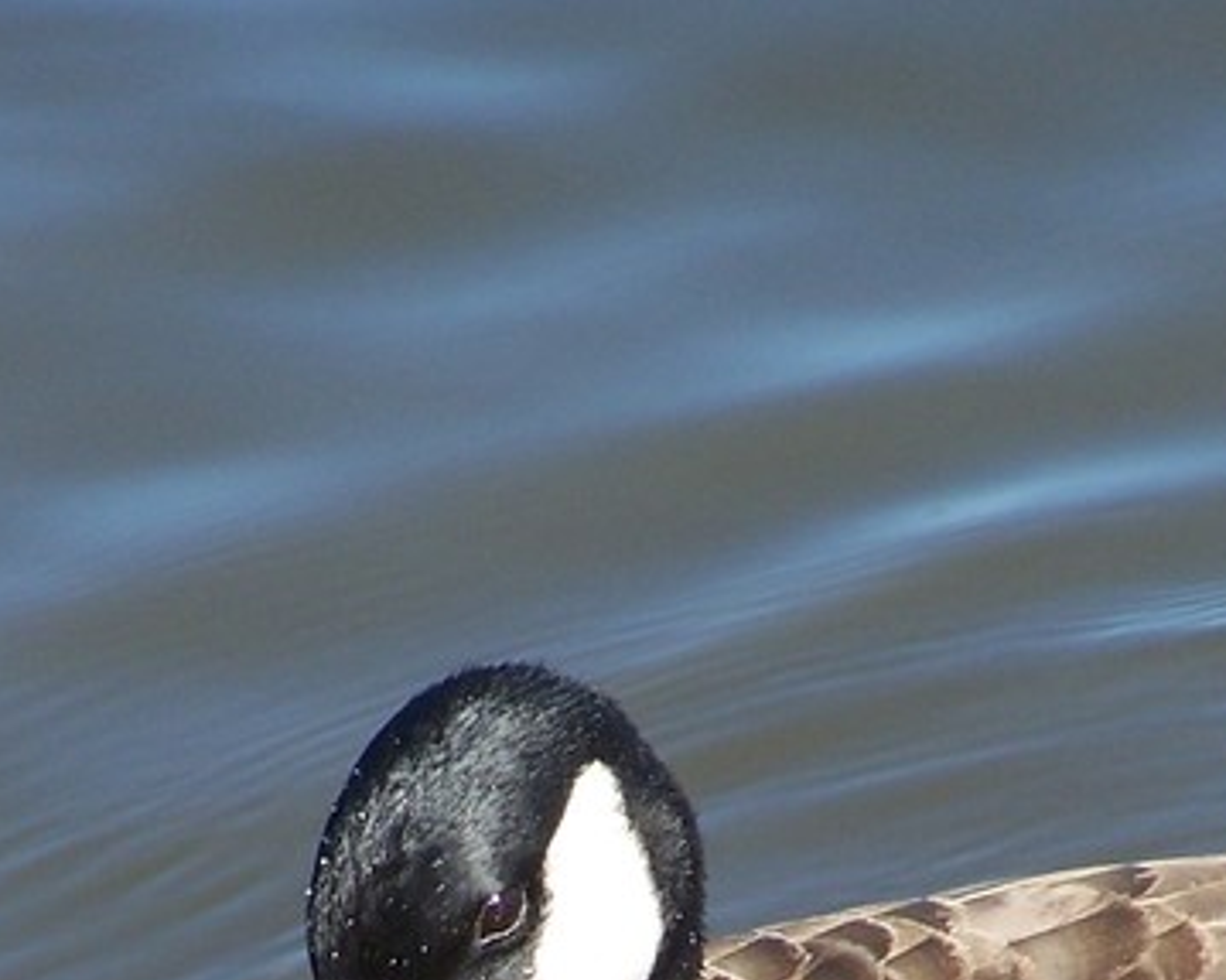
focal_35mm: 751
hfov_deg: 2.6
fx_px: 27243
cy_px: 1262
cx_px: 686
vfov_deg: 2.1
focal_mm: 44.4
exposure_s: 1/500
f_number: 3.6
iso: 80
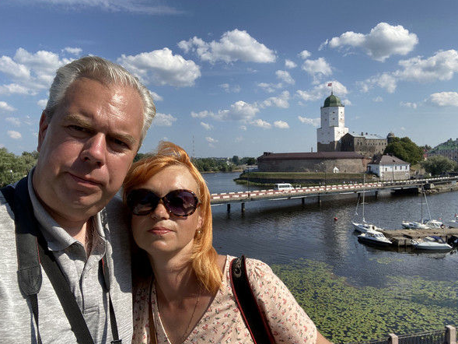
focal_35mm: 25
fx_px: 331
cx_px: 214
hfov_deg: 69.3
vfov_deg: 54.9
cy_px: 163
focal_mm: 2.71
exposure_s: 1/915
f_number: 2.2
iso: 25
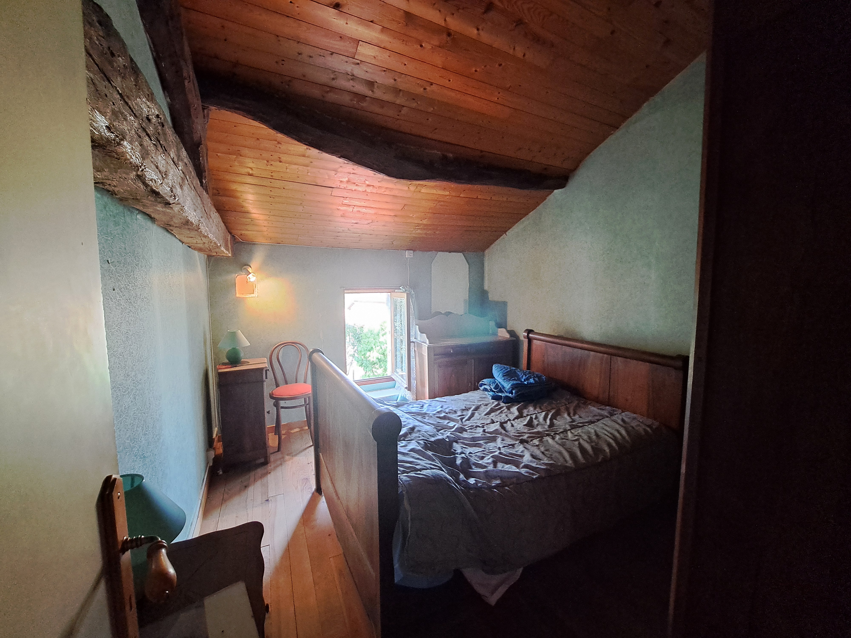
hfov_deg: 106.2
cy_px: 319
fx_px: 320
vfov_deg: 89.9
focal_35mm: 13
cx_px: 426
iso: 200
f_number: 2.2
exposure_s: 1/33
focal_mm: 1.74
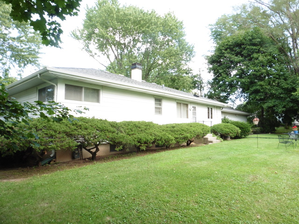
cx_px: 150
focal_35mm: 24
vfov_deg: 56.8
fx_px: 207
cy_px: 112
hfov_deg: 71.6
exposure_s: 1/30
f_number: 6.3
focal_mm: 4.3
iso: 100
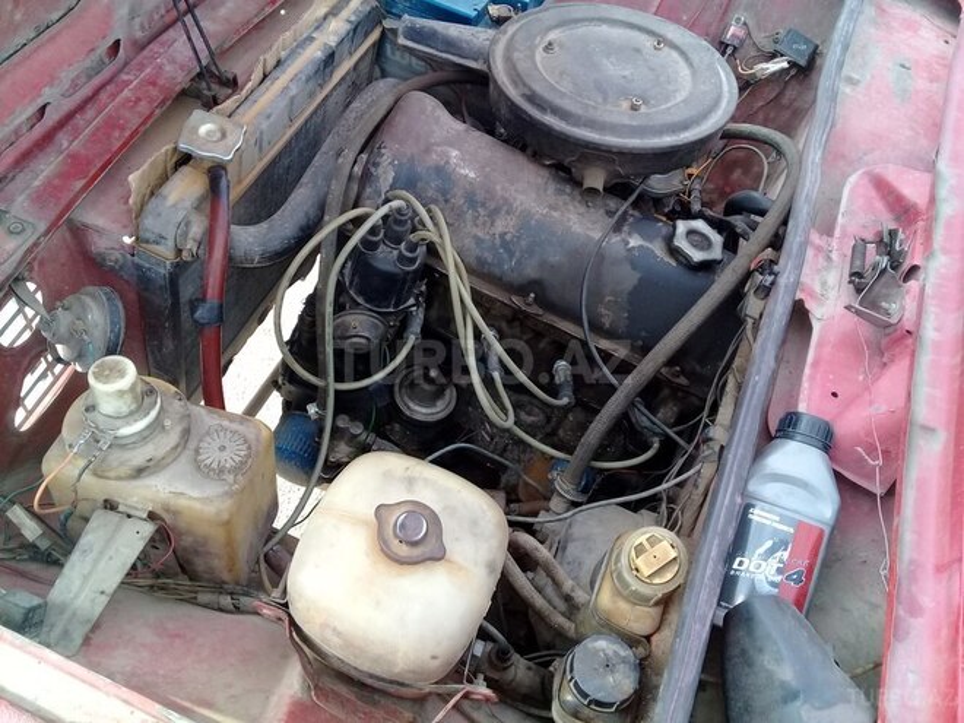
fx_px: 863
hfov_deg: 58.4
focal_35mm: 31
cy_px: 362
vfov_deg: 45.4
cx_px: 482
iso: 64
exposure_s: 1/50
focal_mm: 3.3
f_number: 2.2
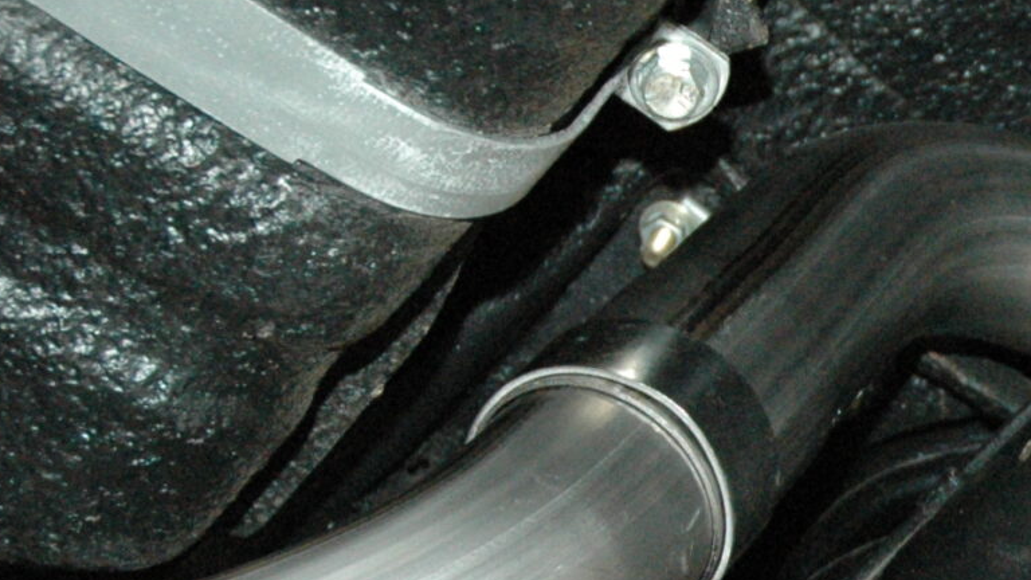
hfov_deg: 13.5
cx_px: 1419
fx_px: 4148
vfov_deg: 7.9
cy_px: 667
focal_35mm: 152
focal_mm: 29
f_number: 5
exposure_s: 1/60
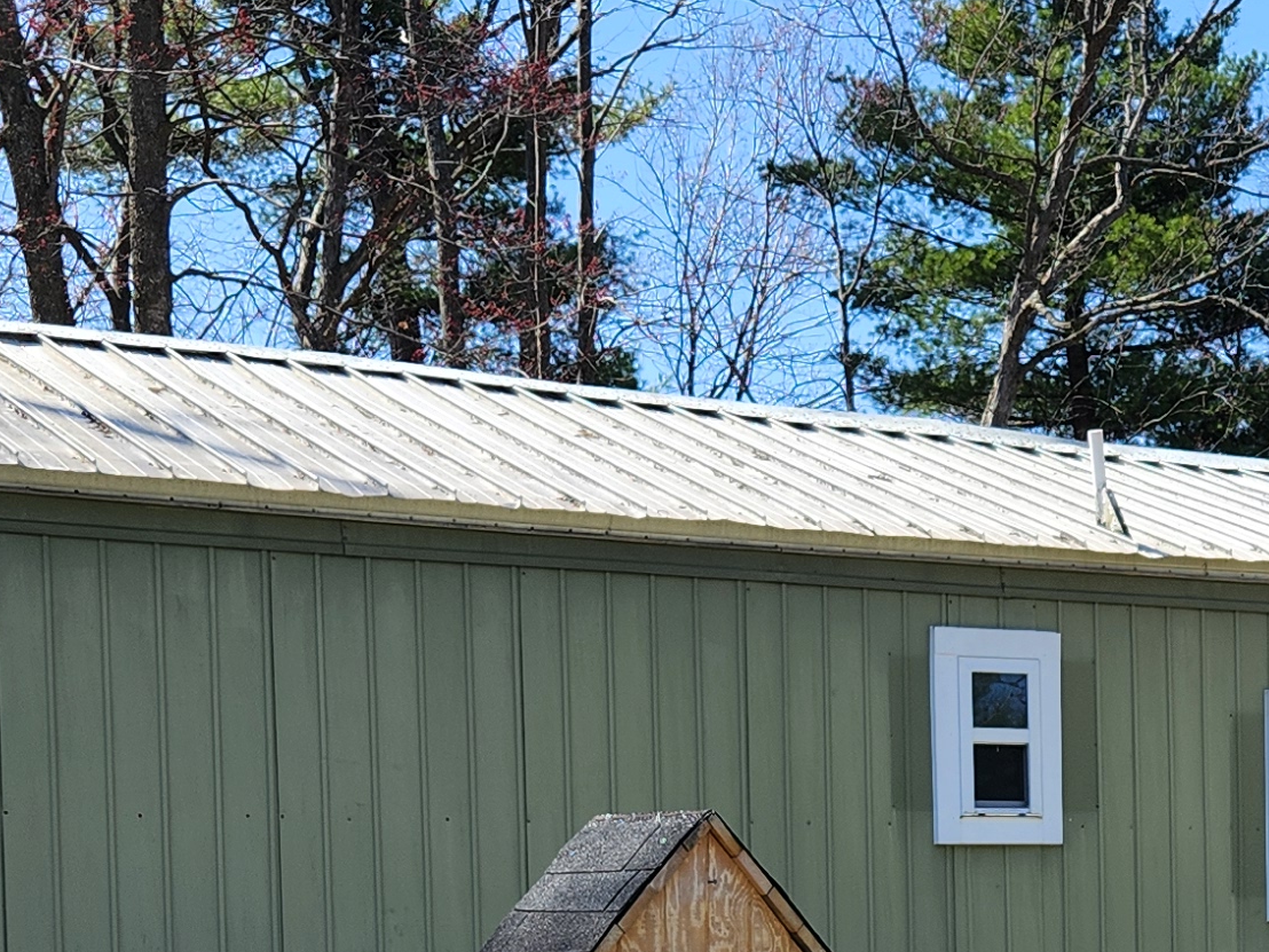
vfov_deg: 17.2
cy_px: 1038
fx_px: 3043
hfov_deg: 23.3
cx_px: 996
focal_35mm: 83
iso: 20
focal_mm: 5.4
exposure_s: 1/832
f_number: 1.8
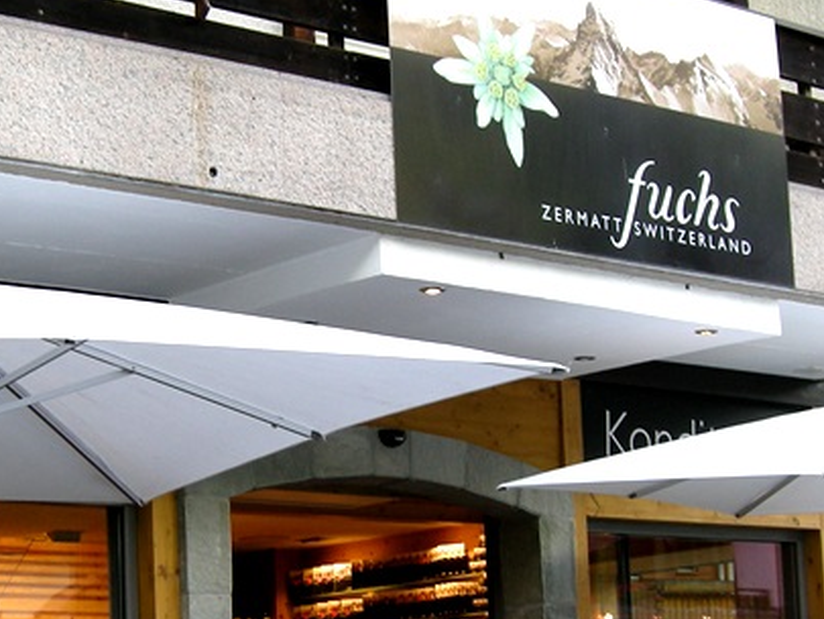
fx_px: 2167
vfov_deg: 16.0
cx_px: 181
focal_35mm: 91
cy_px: 597
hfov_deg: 21.3
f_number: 3.4
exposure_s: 1/71.3
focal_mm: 7.5
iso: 64
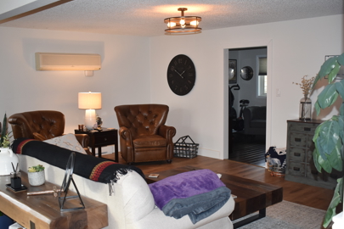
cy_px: 126
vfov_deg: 33.4
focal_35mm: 40
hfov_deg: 48.5
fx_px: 382
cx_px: 168
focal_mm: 24
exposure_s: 1/60
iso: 800
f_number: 3.8
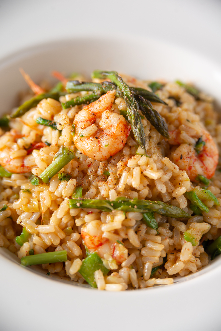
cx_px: 110
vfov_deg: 19.4
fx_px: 966
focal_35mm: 105
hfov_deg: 13.1
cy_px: 166
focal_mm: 105
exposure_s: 1/125
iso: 50
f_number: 5.6
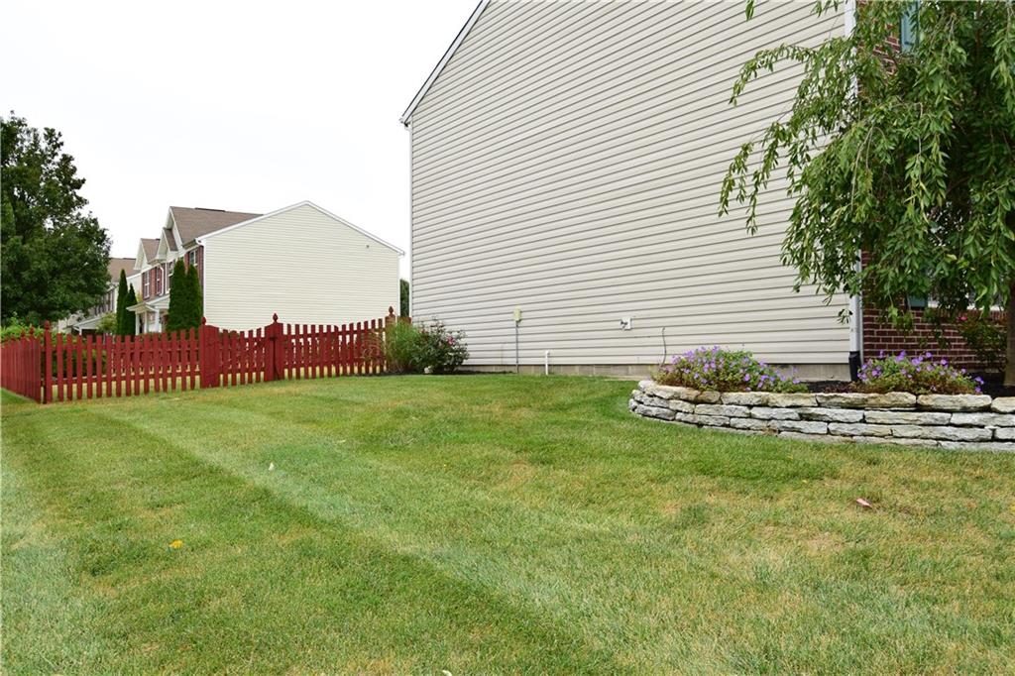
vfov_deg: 43.6
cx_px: 508
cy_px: 338
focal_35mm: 30
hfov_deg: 61.9
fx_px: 846
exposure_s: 1/200
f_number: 7.1
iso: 200
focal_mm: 20
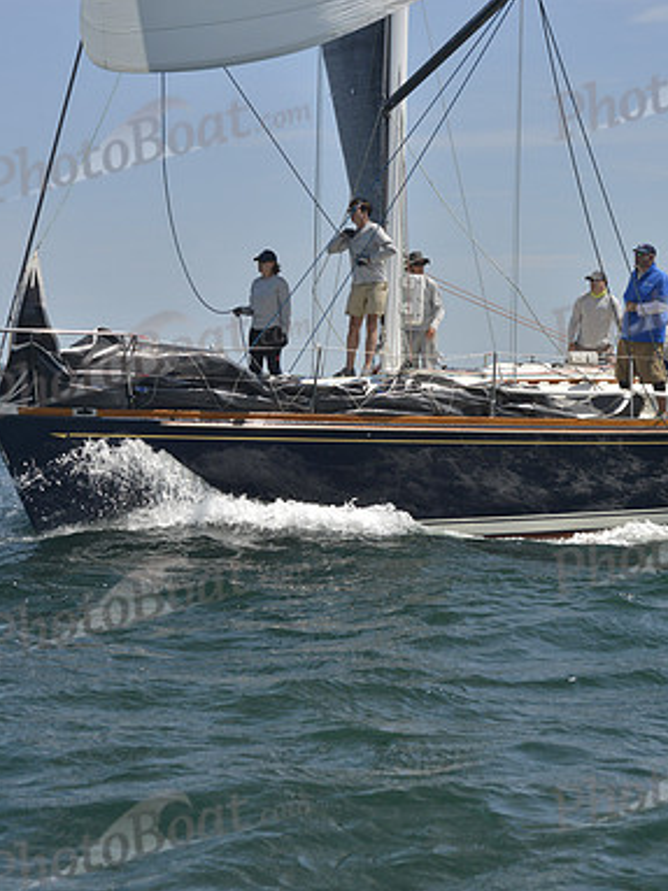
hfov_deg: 14.5
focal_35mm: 102
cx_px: 433
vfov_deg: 19.3
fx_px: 2626
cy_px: 448
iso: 400
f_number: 7.1
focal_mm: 70
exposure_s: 1/800
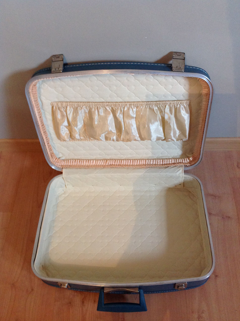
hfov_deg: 40.6
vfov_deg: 52.7
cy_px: 160
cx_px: 120
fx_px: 324
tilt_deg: -54.7
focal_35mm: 35
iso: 250
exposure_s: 1/15
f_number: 2.4
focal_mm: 4.28
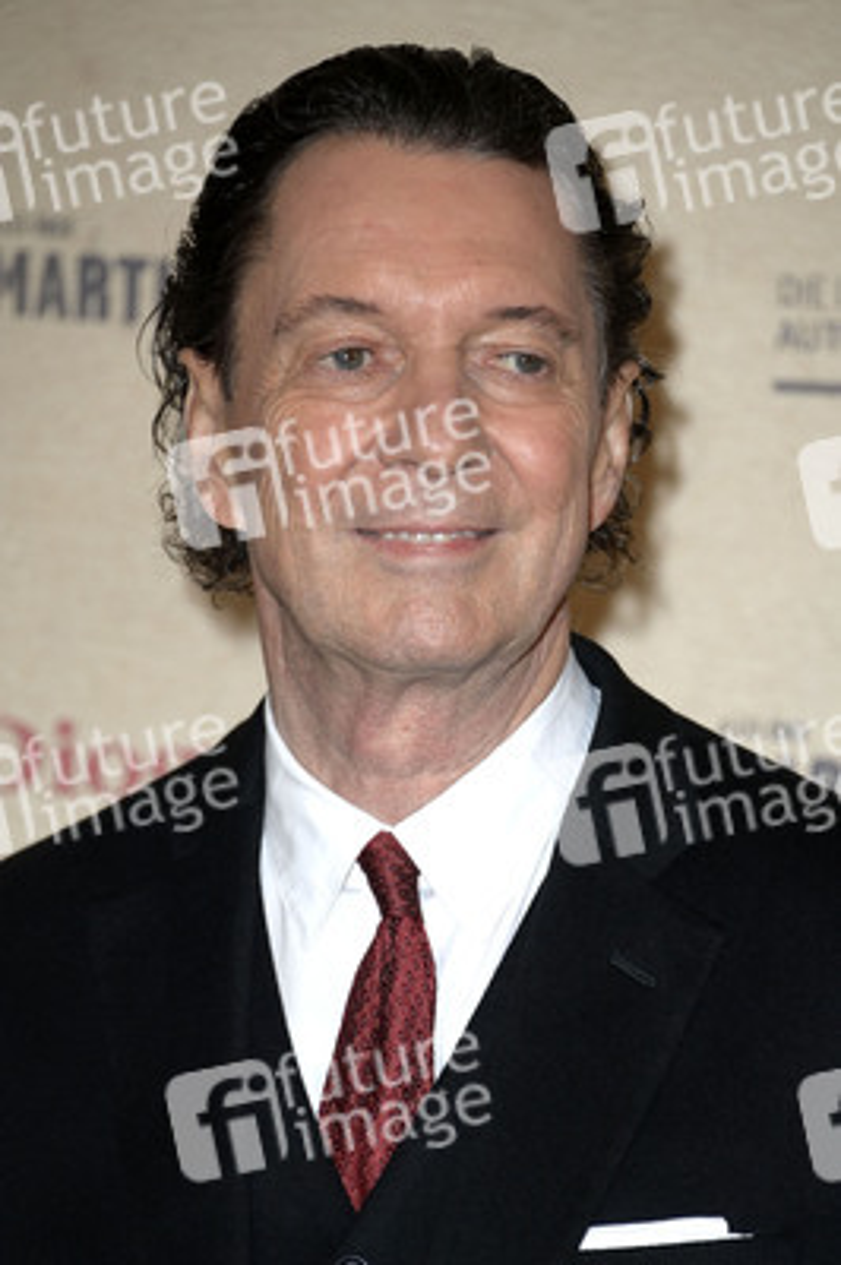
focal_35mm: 300
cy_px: 632
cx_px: 420
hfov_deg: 4.6
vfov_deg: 6.9
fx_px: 10530
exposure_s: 1/250
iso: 400
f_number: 5.6
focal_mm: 300
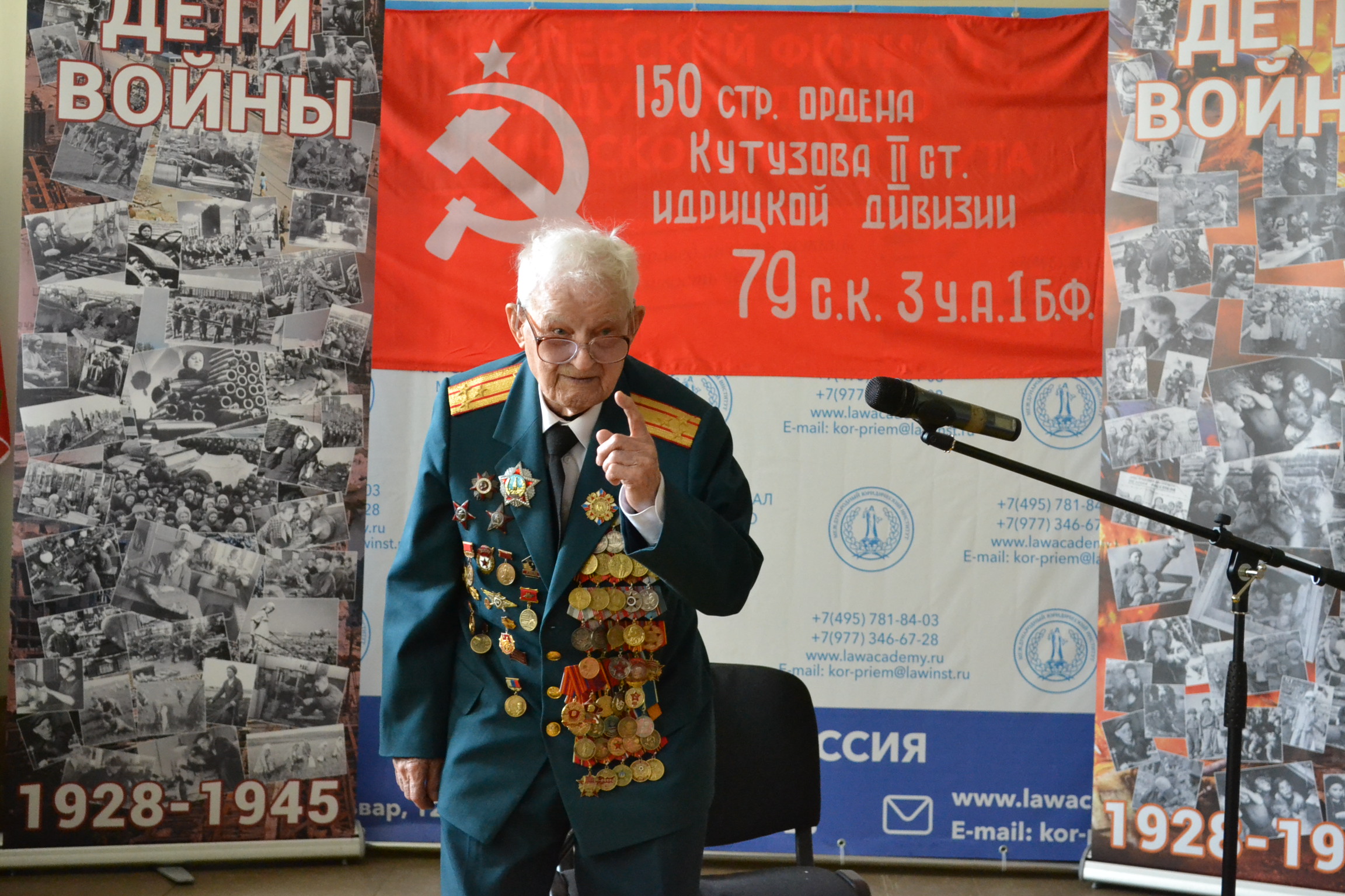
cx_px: 672
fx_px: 2466
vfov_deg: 20.6
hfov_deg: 30.5
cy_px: 448
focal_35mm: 66
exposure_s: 1/30
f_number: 5.3
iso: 3200
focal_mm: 44
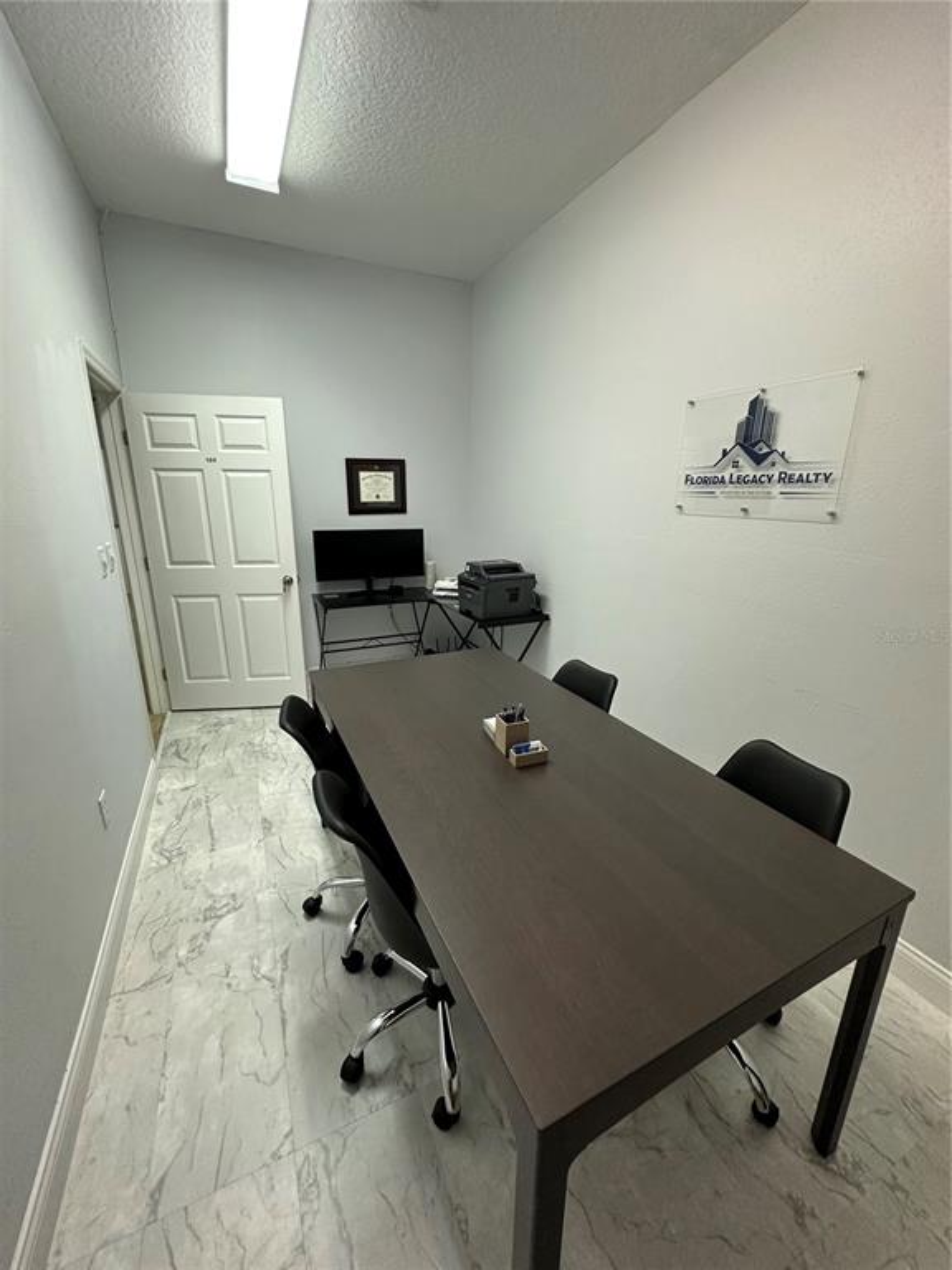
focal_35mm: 14
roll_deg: -0.4
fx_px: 513
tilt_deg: -15.0
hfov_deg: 85.7
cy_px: 635
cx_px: 476
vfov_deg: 102.1
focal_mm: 2.22
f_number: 2.2
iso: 200
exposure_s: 1/120
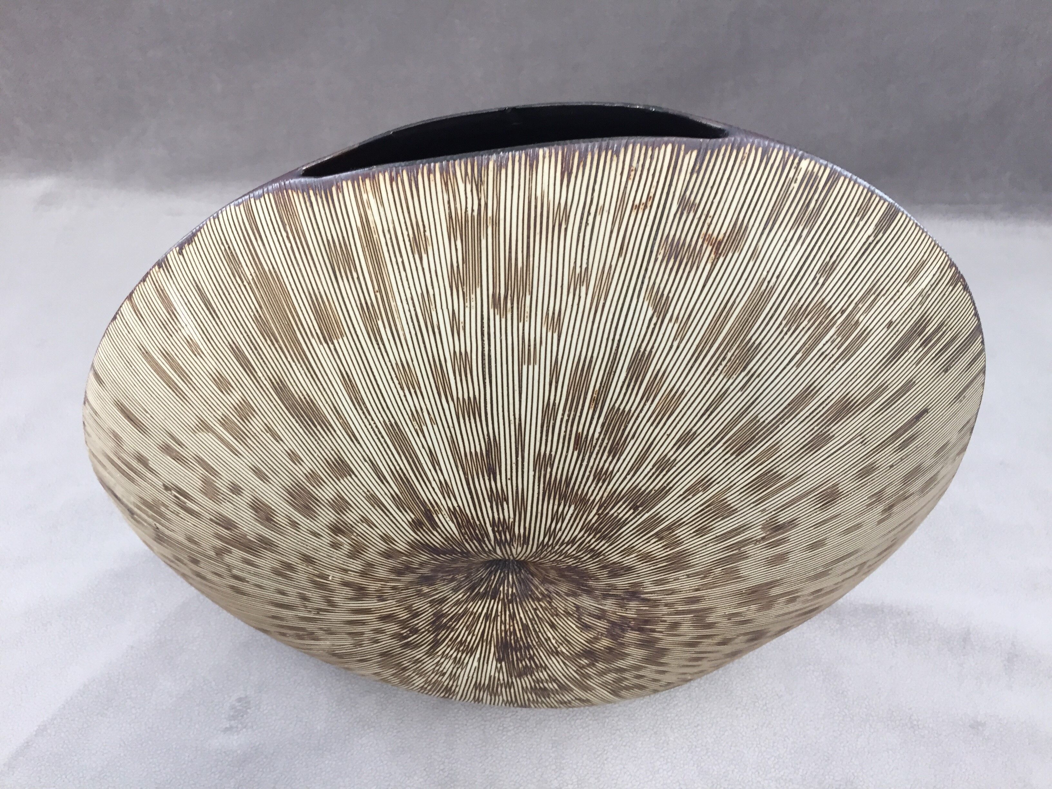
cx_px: 526
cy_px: 394
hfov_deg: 61.7
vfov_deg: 48.2
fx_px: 881
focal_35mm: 29
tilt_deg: -53.7
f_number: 2.2
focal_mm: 4.15
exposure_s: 1/33
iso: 100
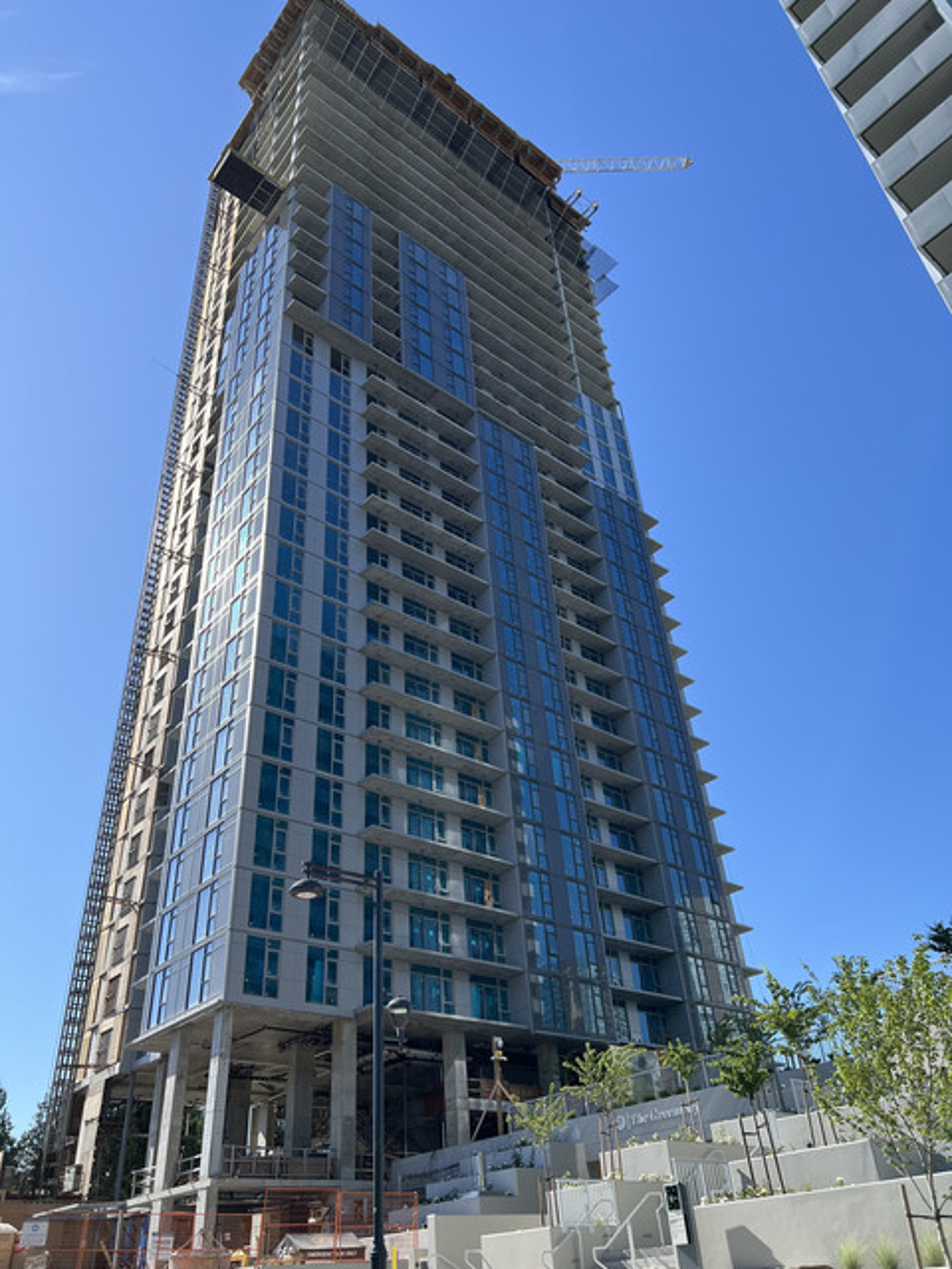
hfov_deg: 53.1
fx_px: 953
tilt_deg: +35.3
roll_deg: +3.5
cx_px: 476
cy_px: 634
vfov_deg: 67.3
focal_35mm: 26
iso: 50
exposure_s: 1/2762
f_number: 1.5
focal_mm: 5.7
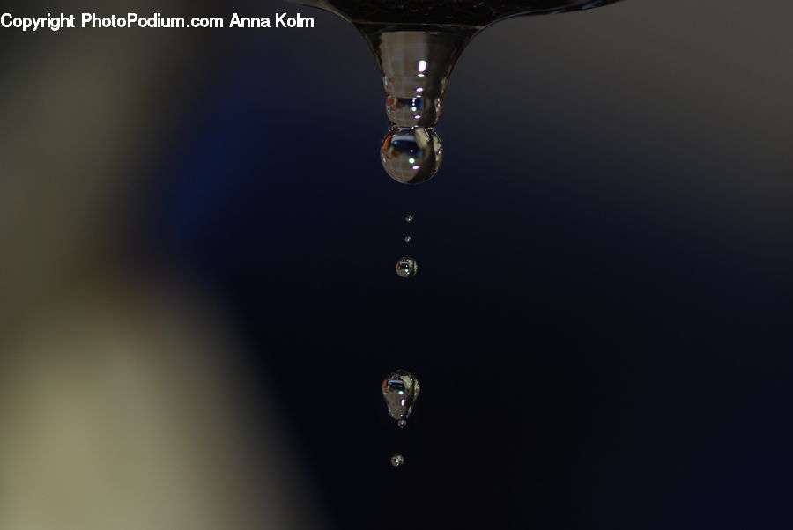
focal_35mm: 158
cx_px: 396
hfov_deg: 13.0
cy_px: 265
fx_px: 3473
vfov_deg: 8.7
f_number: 4
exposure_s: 1/125
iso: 100
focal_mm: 105
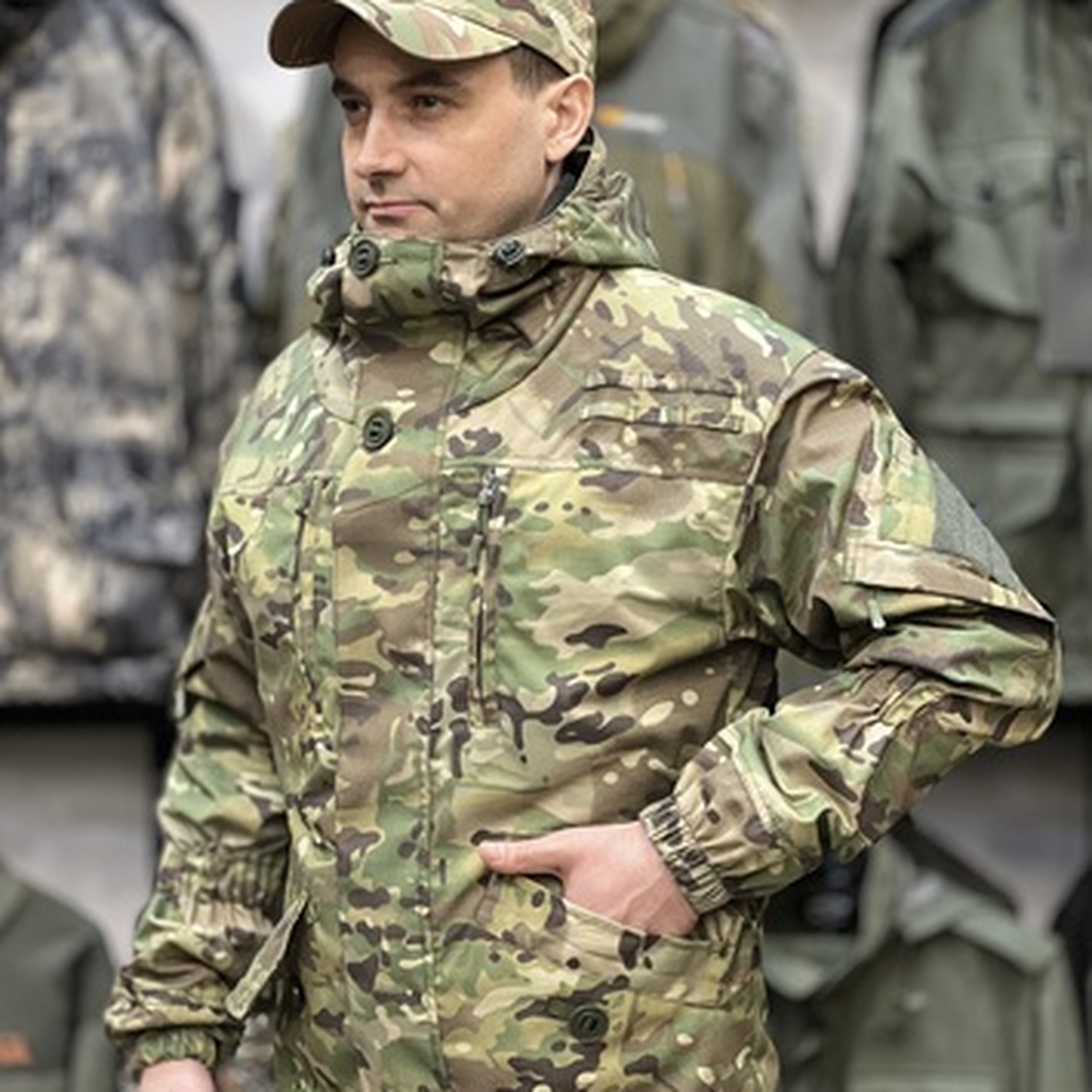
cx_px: 551
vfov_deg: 18.9
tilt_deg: -2.6
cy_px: 569
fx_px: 3284
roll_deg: +0.6
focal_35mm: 92
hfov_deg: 18.9
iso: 250
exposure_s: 1/33
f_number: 2.8
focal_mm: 9
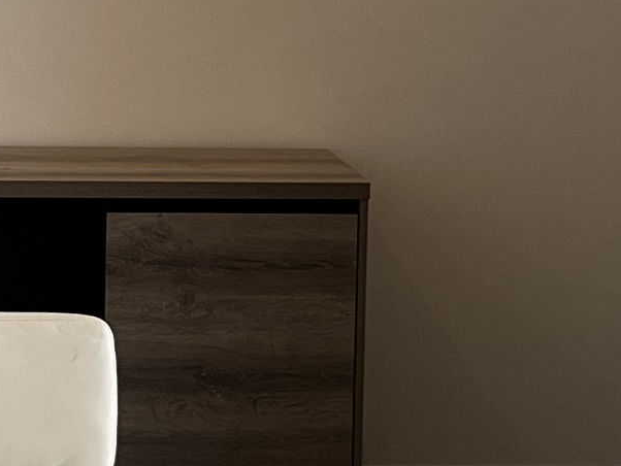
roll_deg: -0.3
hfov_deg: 11.3
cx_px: 53
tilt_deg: -4.6
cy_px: 79
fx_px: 3123
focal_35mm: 174
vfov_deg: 8.5
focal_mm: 5.1
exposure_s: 1/100
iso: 50
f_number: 1.6
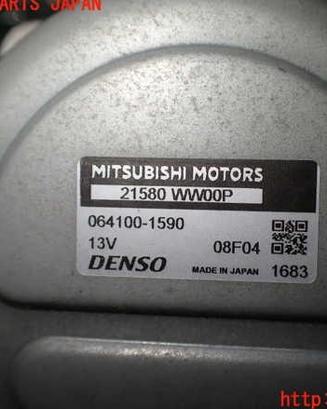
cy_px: 202
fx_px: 484
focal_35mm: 40
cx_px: 211
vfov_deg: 45.8
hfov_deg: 37.0
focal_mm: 5.4
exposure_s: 1/160
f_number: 2.3
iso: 100
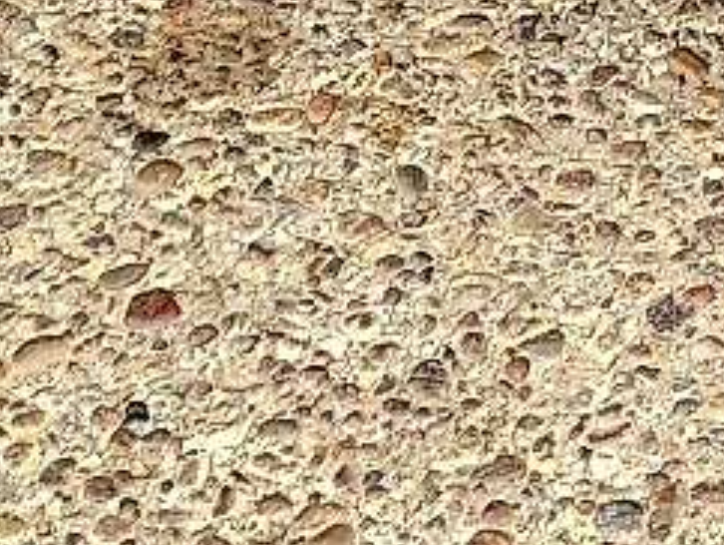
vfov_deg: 8.1
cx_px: 1571
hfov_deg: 11.4
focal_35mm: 152
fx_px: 3182
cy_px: -1195
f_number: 1.8
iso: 50
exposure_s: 1/244
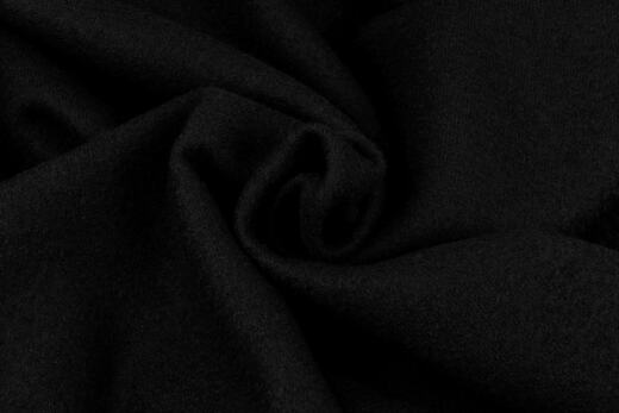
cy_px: 206
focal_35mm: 104
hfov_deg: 19.6
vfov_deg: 13.2
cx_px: 310
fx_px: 1789
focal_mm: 37.79
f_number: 8
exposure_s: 1/4
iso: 125
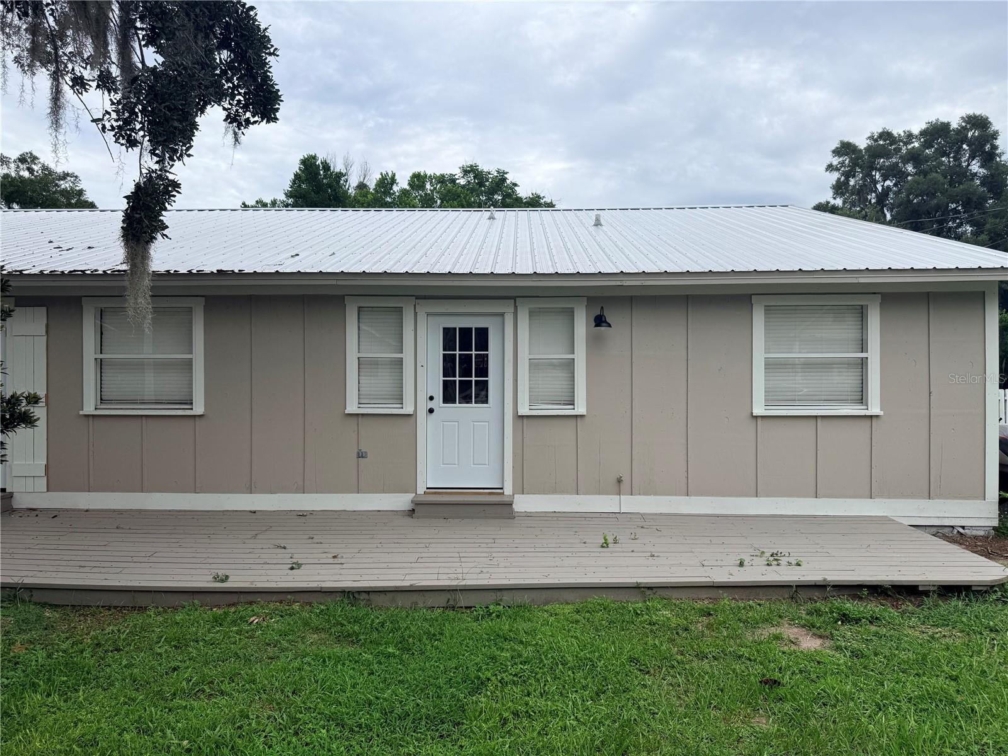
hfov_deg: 71.6
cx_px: 504
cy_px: 378
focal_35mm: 24
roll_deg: -0.1
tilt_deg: +0.7
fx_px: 699
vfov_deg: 56.8
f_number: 1.78
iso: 80
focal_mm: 6.76
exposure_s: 1/4975
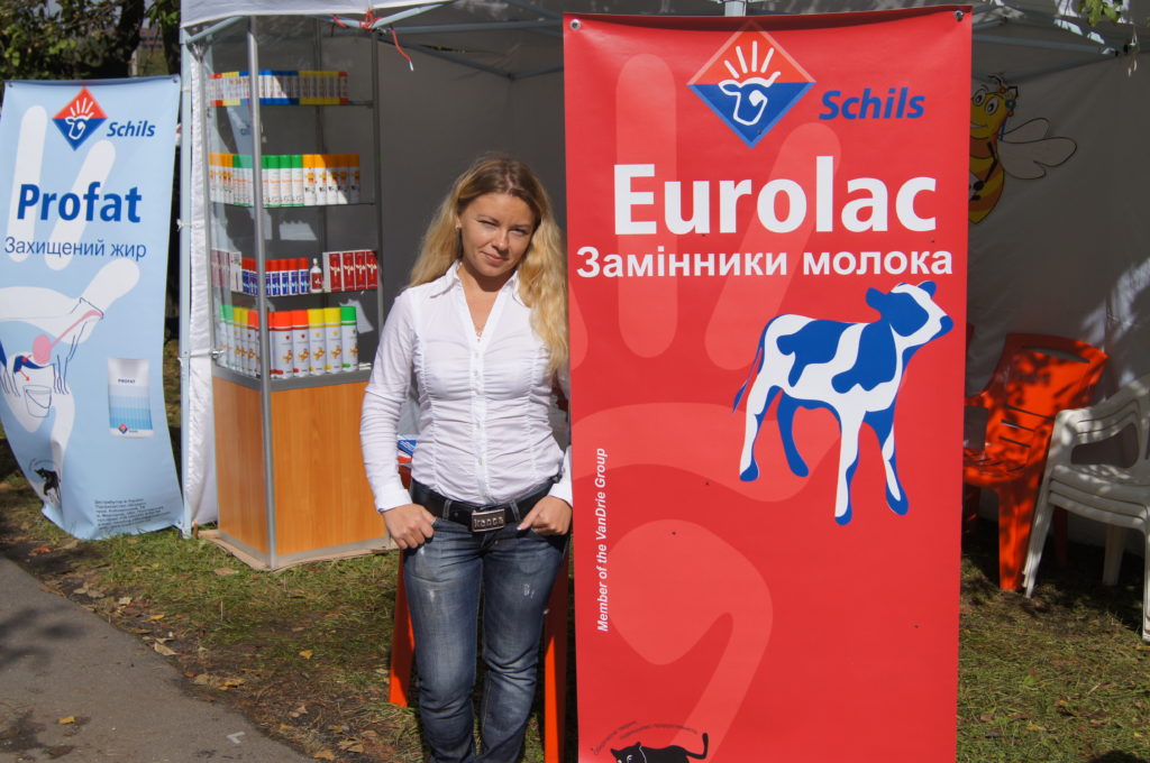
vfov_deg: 29.8
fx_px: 1436
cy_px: 382
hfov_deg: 43.7
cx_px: 575
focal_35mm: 45
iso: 100
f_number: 5.6
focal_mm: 30
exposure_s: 1/1250
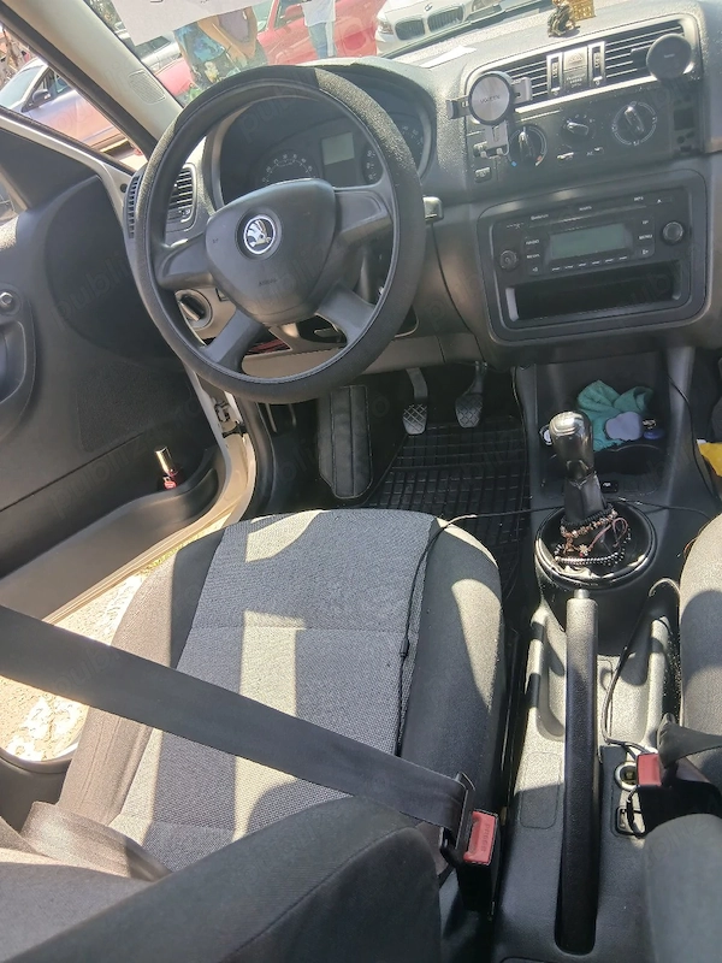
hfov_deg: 53.1
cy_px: 482
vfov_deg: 67.3
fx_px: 723
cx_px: 361
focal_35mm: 26
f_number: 1.8
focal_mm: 3.98
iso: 25
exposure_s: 1/50.3
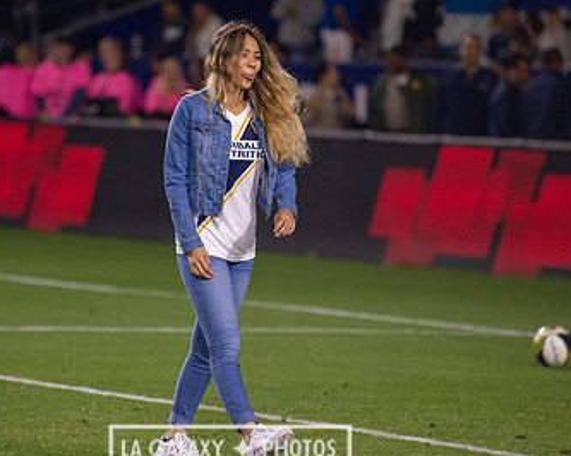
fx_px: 5523
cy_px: 191
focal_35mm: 327
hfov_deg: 5.9
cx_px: 230
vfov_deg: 4.7
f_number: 2.8
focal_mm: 200
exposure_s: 1/2500
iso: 1600
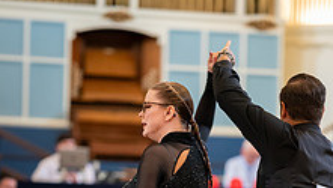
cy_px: 283
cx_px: 225
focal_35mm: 181
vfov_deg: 6.6
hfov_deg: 11.9
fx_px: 1600
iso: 6400
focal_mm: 85
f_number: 1.8
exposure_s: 1/500
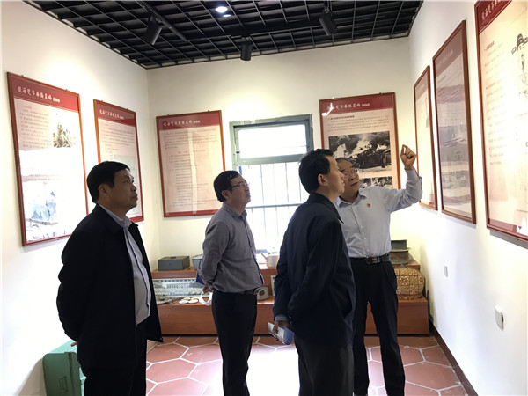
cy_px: 198
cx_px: 264
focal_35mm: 28
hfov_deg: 63.4
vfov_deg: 49.7
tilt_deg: -2.2
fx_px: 427
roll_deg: +4.4
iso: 80
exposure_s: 1/16
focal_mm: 3.99
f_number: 1.8
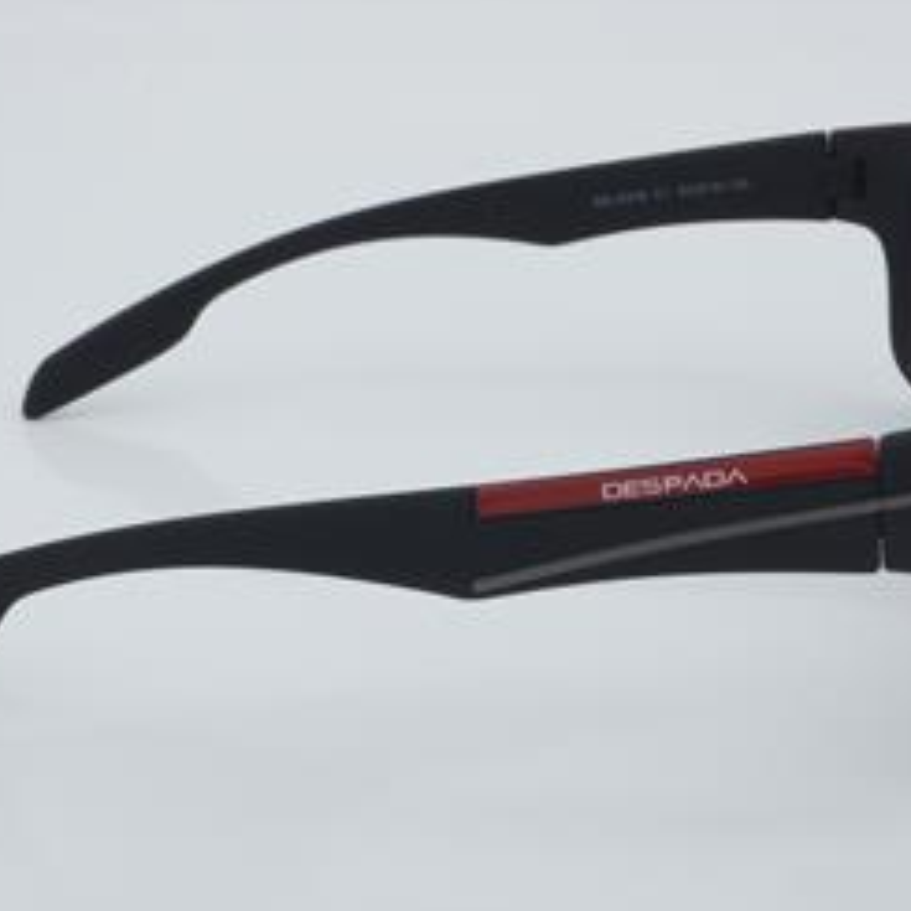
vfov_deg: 18.5
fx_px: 2790
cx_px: 509
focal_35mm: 94
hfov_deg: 18.5
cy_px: 469
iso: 100
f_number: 32
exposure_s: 1/4
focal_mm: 45
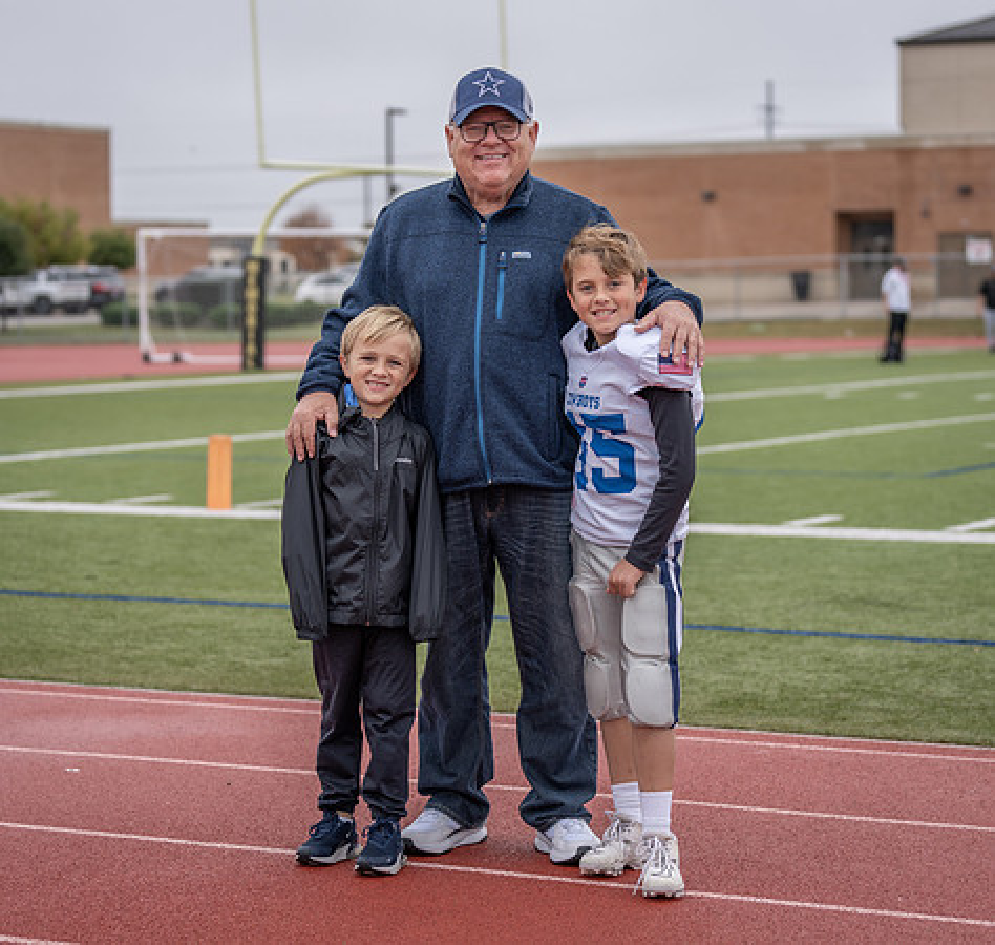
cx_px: 510
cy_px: 472
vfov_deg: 18.3
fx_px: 2931
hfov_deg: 19.3
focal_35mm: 92
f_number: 2.8
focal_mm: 70
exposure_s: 1/500
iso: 100
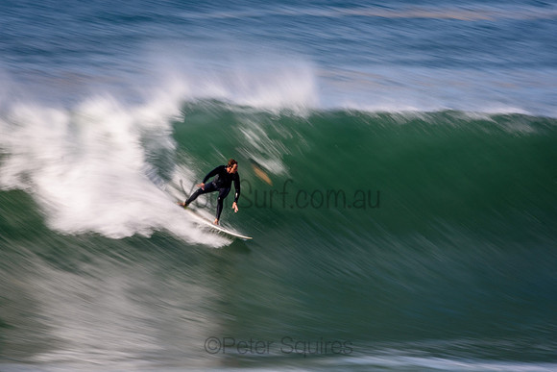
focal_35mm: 660
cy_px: 186
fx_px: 10214
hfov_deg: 3.1
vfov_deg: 2.1
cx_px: 278
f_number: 18
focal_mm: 440
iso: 100
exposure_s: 1/20
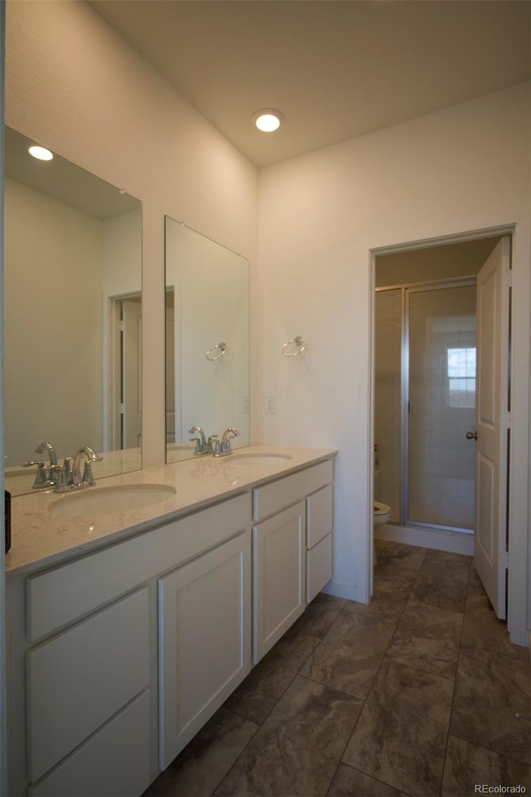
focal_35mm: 18
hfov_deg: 67.4
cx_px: 266
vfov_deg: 90.0
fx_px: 398
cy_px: 398
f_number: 3.5
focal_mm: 12
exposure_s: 1/80
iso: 125
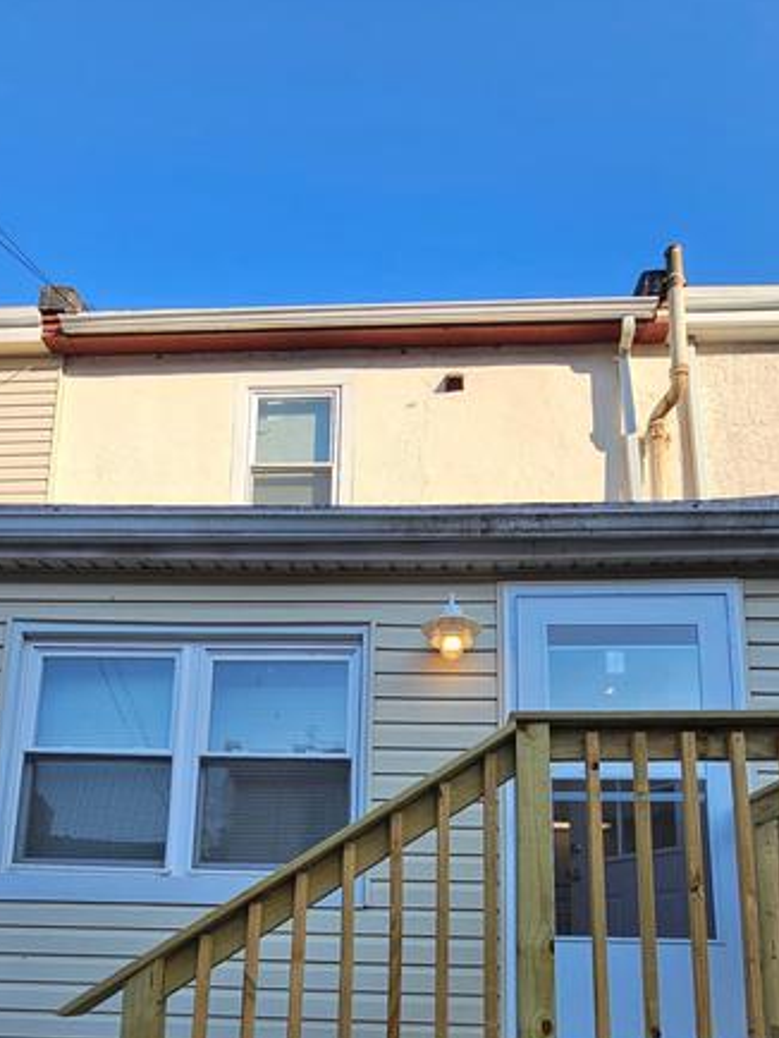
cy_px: 825
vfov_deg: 67.2
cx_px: 382
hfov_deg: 58.9
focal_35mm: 23
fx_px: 689
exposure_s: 1/1027
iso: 50
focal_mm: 2.2
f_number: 2.2
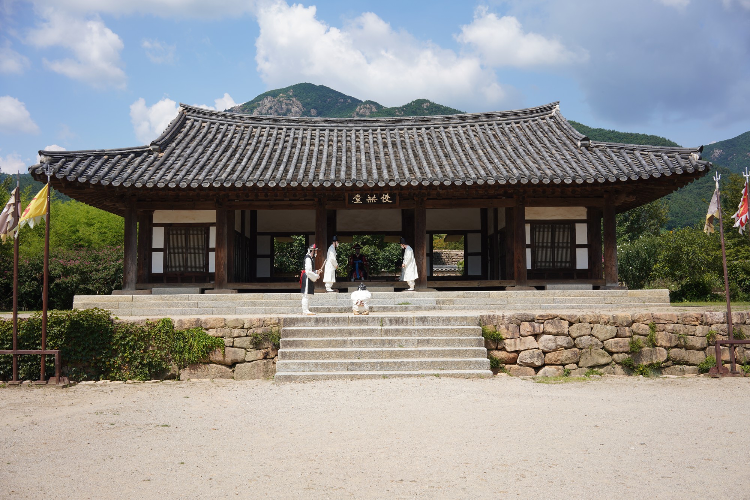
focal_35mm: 35
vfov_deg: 37.9
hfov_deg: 54.4
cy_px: 250
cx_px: 375
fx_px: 729
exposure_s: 1/100
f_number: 13
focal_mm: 35
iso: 100
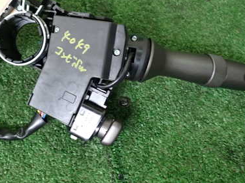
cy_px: 55
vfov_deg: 29.9
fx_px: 340
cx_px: 74
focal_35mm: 48
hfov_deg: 39.0
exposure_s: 1/30
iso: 250
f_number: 2.3
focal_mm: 5.4
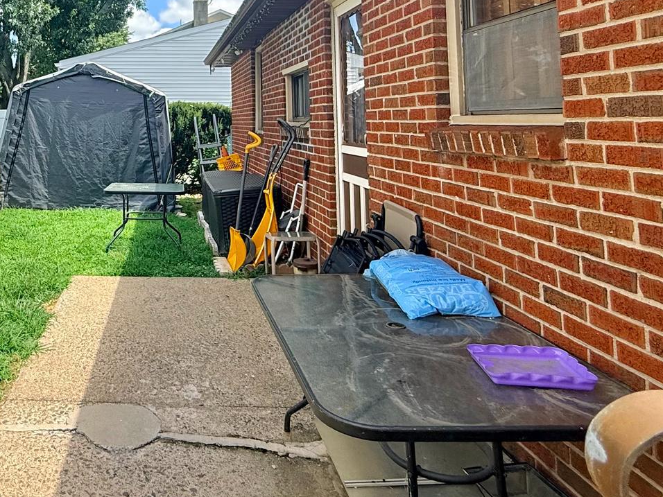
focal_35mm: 30
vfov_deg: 43.7
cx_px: 139
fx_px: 575
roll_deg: -0.4
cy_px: 73
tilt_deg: +6.0
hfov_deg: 56.0
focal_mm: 2.22
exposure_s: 1/1105
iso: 64
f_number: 2.2
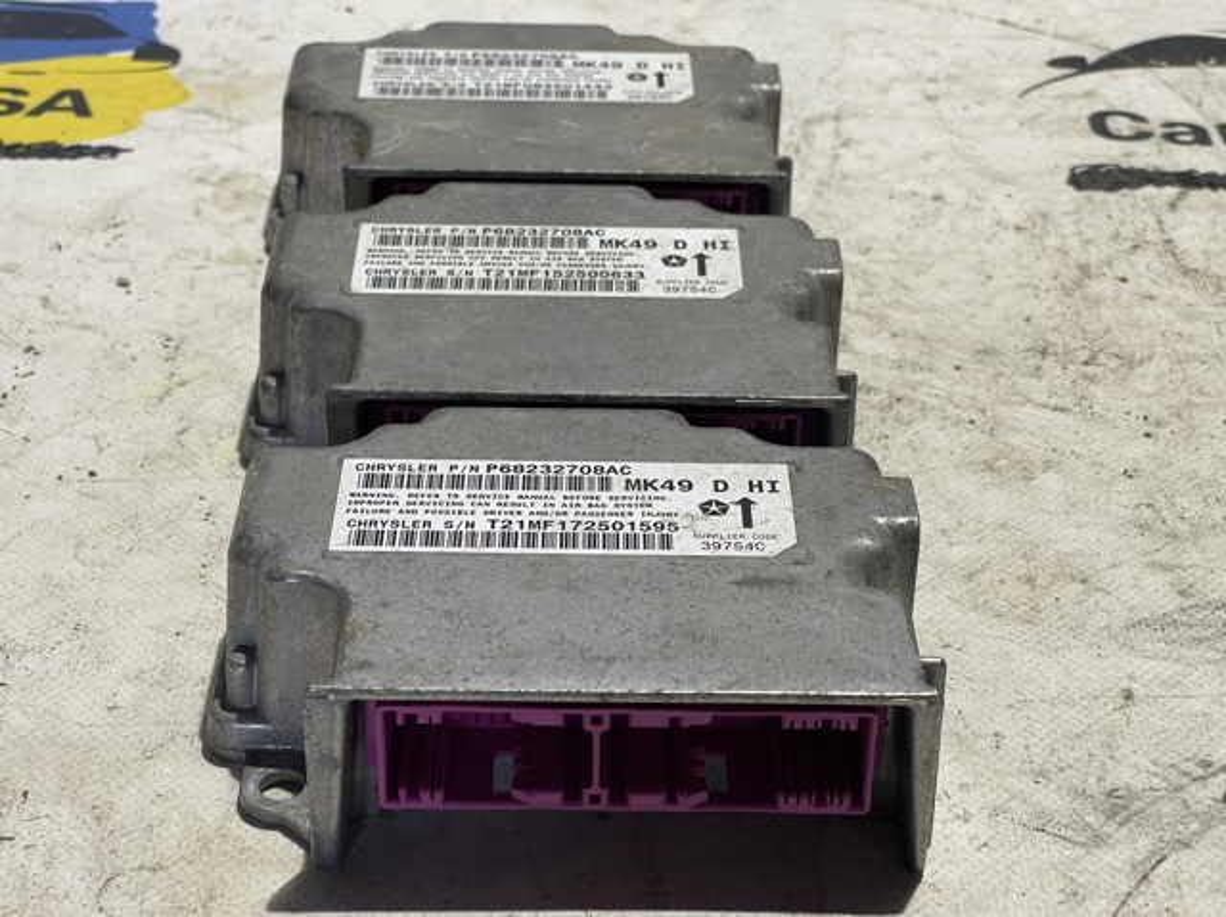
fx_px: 2265
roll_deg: -1.2
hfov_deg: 30.3
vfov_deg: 22.9
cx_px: 613
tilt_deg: -33.7
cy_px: 458
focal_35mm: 64
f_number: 2.2
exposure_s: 1/50
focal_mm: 7.5
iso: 160
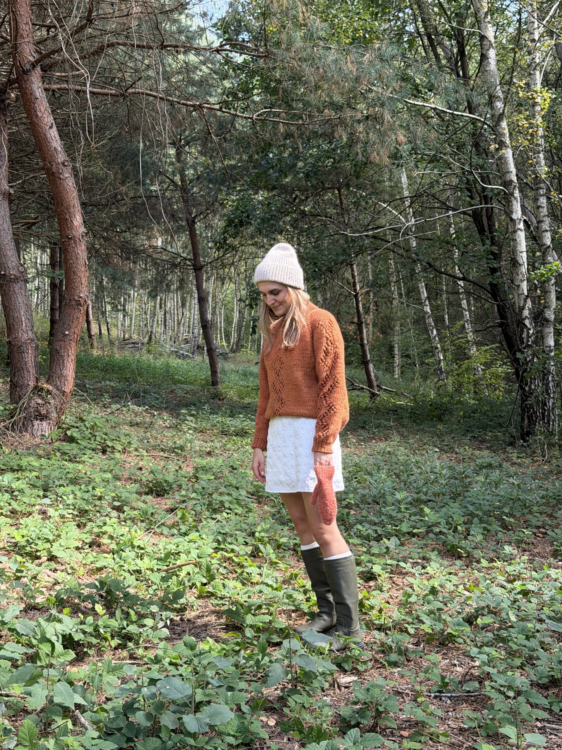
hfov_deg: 30.3
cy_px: 375
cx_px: 281
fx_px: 1039
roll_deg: +4.3
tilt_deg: +1.2
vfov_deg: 39.7
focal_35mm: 48
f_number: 1.78
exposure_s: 1/176
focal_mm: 6.76
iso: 64
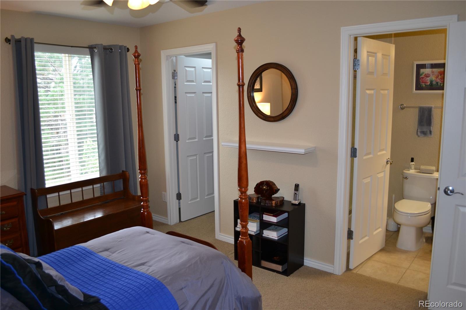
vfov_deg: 47.9
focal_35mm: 27
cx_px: 233
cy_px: 155
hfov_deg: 67.4
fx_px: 349
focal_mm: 18
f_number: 4
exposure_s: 1/60
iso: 400
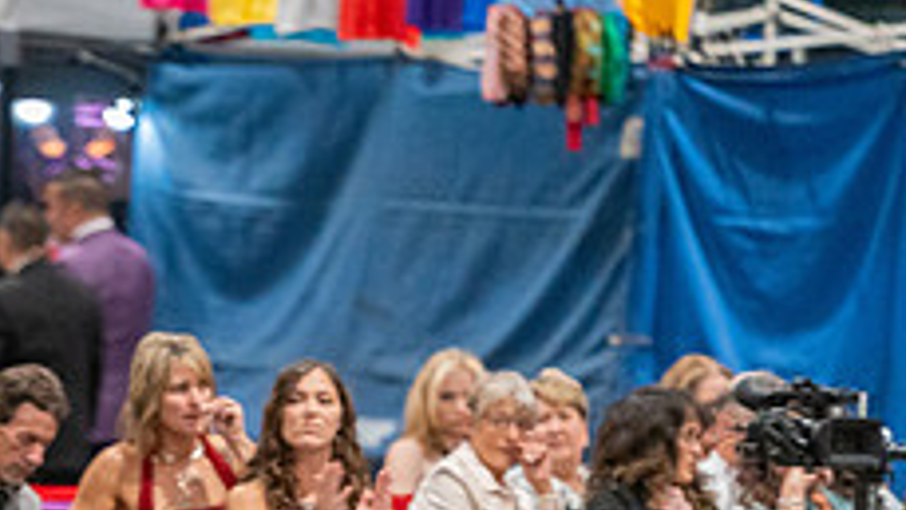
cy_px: 623
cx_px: -99
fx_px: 12761
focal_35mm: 531
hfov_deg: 4.1
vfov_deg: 2.3
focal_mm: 200
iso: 6400
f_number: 2.8
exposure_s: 1/250
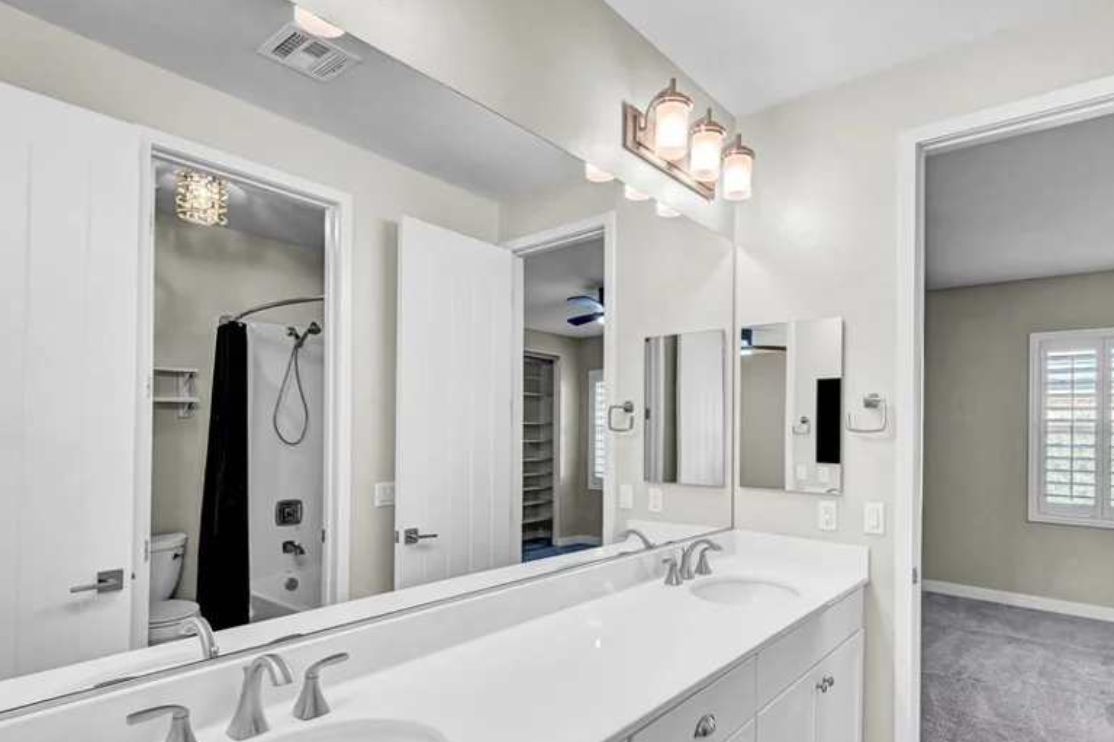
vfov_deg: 61.6
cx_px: 602
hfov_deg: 83.8
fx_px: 618
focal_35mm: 20
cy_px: 422
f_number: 8
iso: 800
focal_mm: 15
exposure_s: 1/30
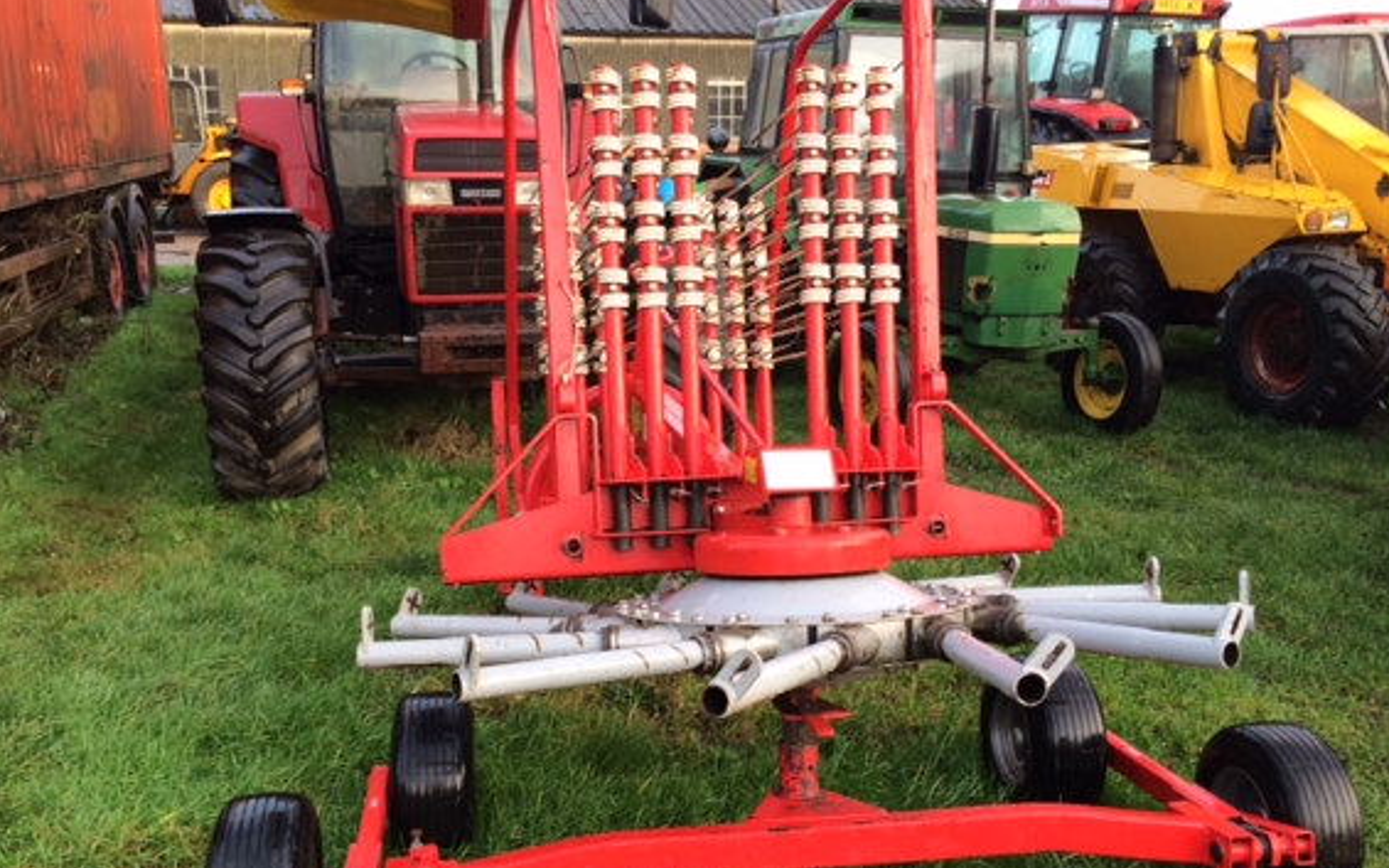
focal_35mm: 36
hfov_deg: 54.0
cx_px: 664
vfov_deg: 35.2
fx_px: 1363
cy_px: 511
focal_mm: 4.12
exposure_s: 1/60
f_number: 2.2
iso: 40
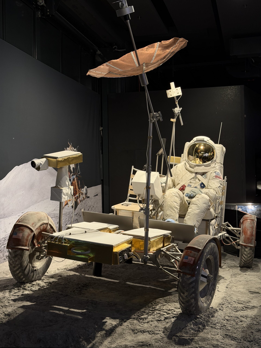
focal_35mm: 48
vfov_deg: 39.7
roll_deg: +0.8
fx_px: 483
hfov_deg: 30.3
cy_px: 174
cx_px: 130
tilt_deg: +0.6
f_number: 1.78
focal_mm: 6.76
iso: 400
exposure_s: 1/40
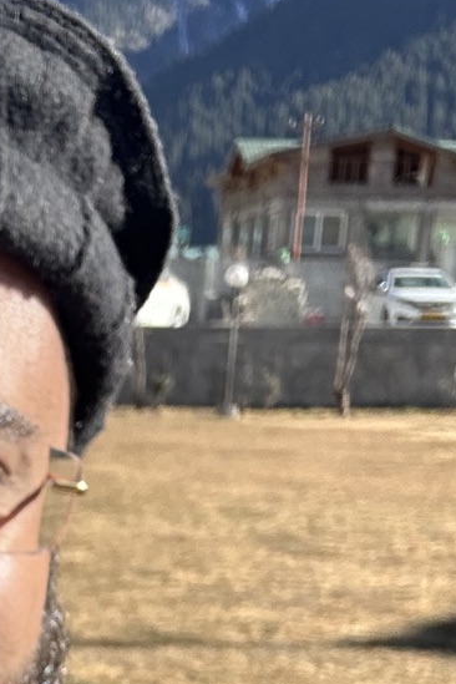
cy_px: 731
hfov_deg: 14.3
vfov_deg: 21.4
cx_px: -159
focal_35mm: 91
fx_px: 1729
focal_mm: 2.69
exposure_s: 1/581
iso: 25
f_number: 1.9
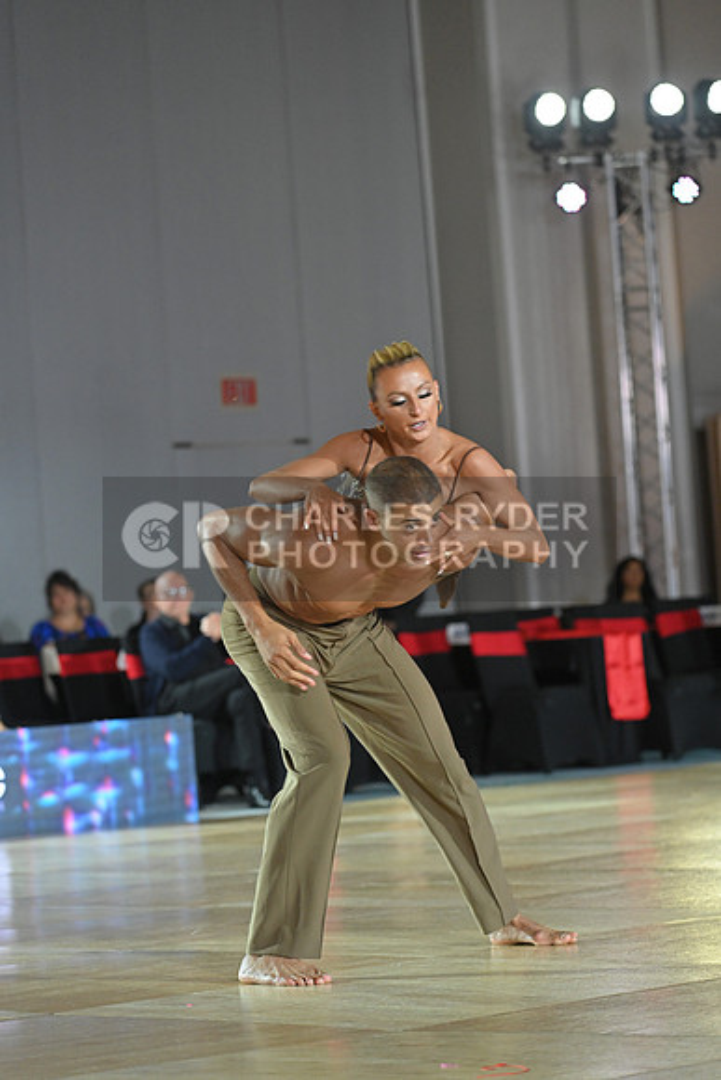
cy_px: 540
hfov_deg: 10.6
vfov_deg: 15.8
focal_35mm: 130
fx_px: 3903
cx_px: 360
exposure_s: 1/250
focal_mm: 130
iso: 2000
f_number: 4
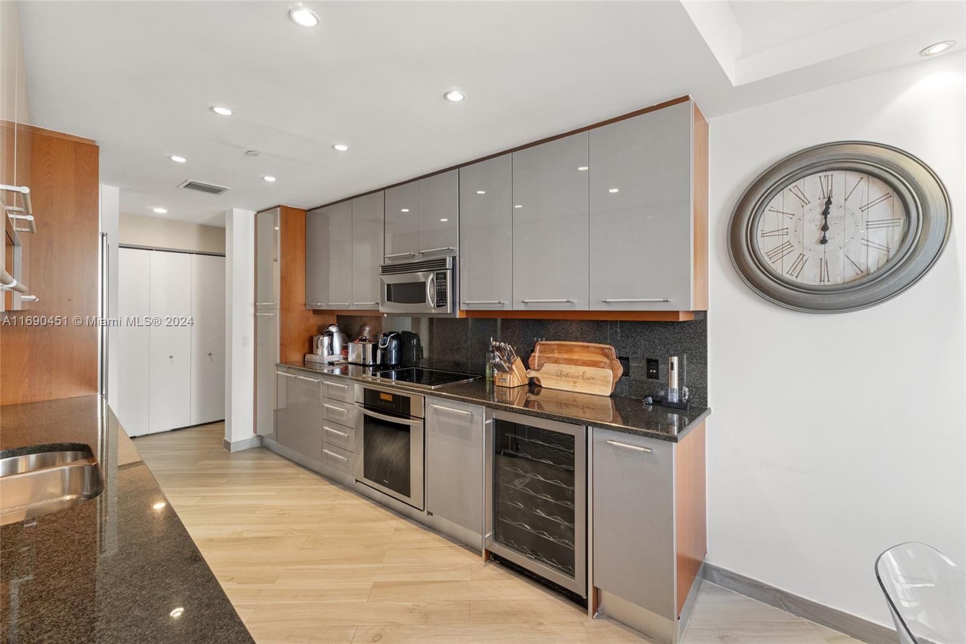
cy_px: 322
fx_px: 402
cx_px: 483
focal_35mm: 15
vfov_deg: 77.3
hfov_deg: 100.4
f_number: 9
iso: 500
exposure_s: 1/10
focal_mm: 10
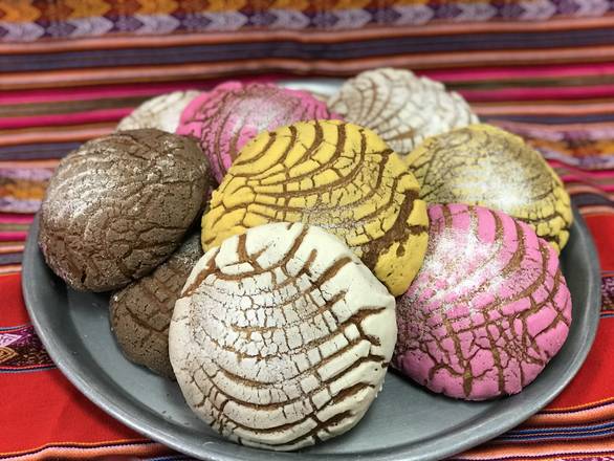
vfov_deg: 25.7
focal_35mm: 57
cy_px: 230
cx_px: 307
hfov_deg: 33.8
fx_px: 1011
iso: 320
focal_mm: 6.6
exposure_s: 1/60
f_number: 2.8
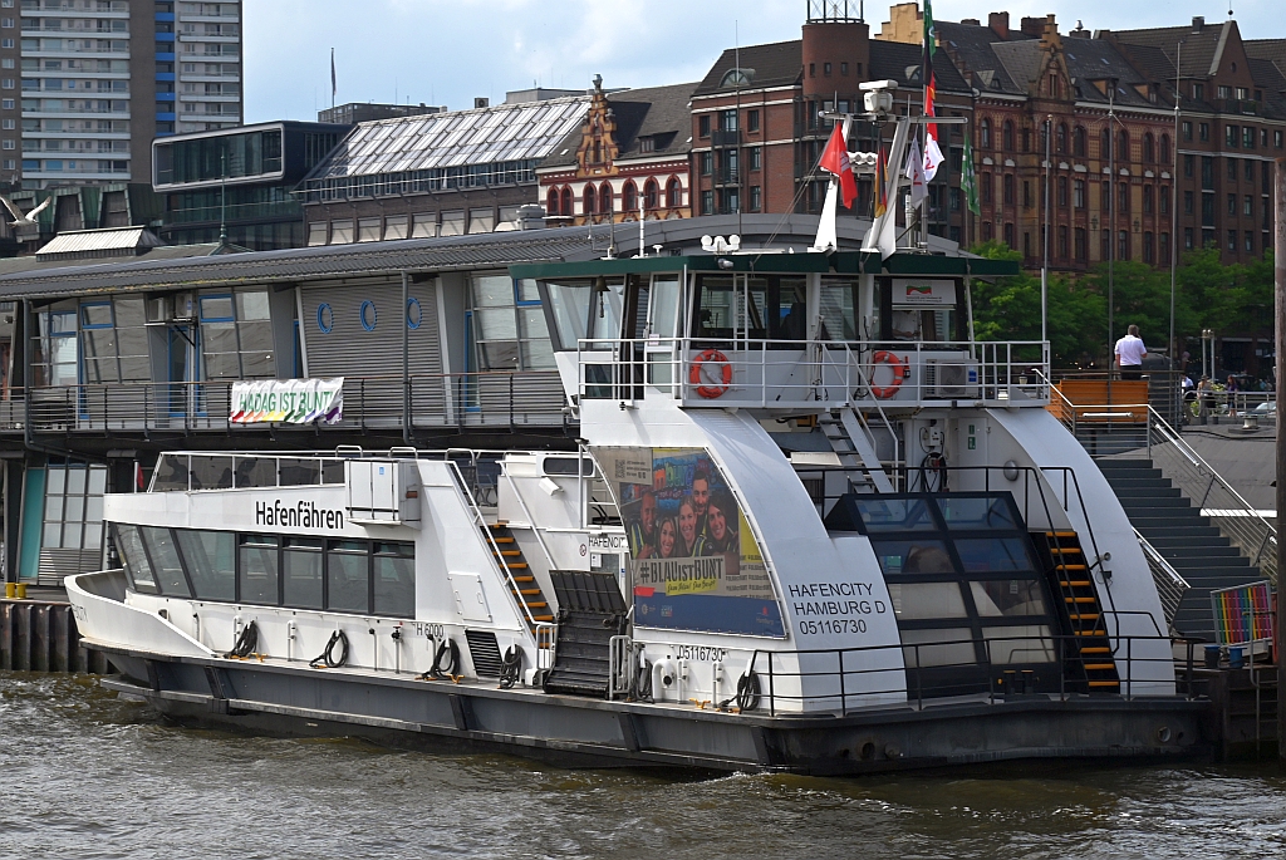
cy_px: 430
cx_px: 643
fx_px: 3075
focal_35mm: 86
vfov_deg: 15.9
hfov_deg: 23.6
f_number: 7.1
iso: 100
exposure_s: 1/400
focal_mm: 86
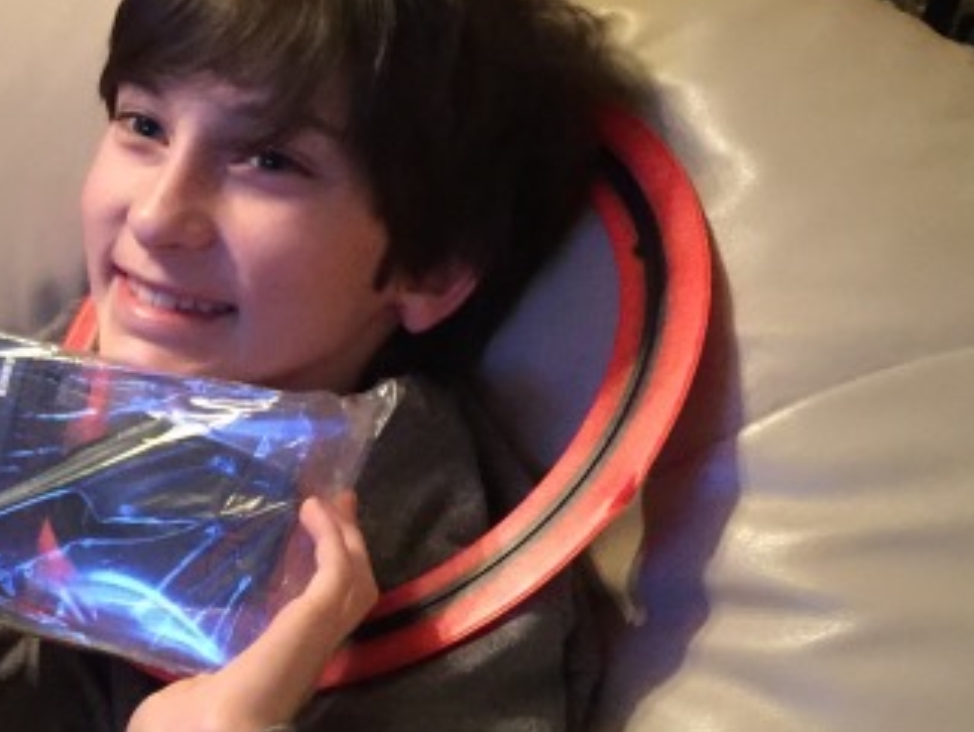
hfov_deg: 25.6
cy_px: 445
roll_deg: +1.8
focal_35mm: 72
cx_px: -15
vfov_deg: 20.4
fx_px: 2027
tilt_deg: -37.7
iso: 125
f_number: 2.2
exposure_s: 1/4
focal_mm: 4.15
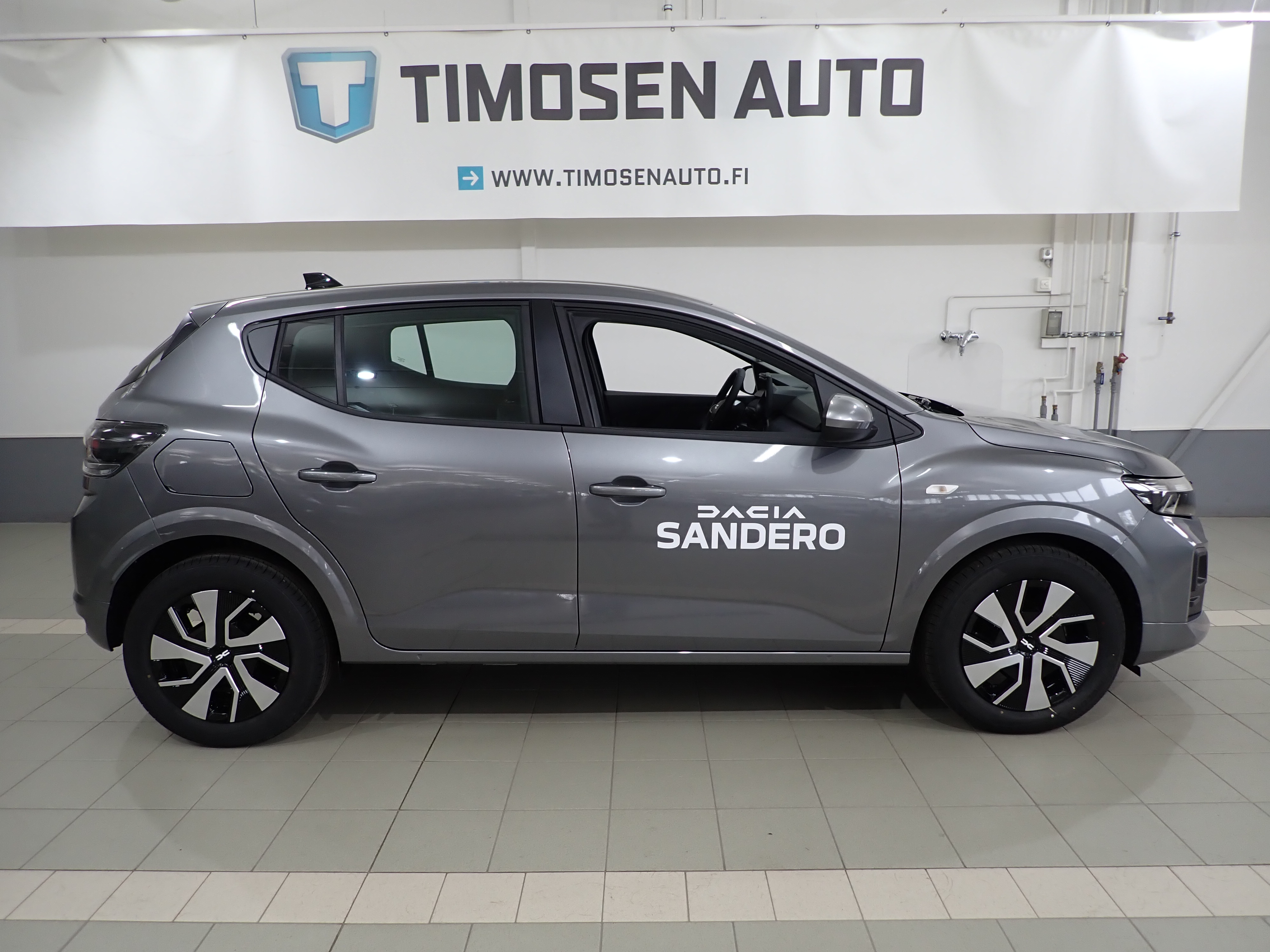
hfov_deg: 69.4
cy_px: 476
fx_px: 917
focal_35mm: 25
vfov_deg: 54.9
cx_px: 635
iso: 100
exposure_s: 1/60
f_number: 2
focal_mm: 4.5
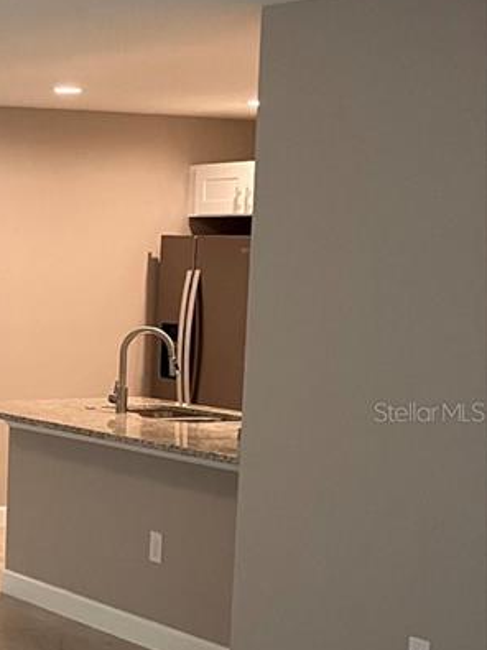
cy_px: 411
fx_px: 1595
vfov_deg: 23.0
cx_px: -250
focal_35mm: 85
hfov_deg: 15.9
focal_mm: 3.99
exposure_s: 1/60
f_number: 1.8
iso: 125
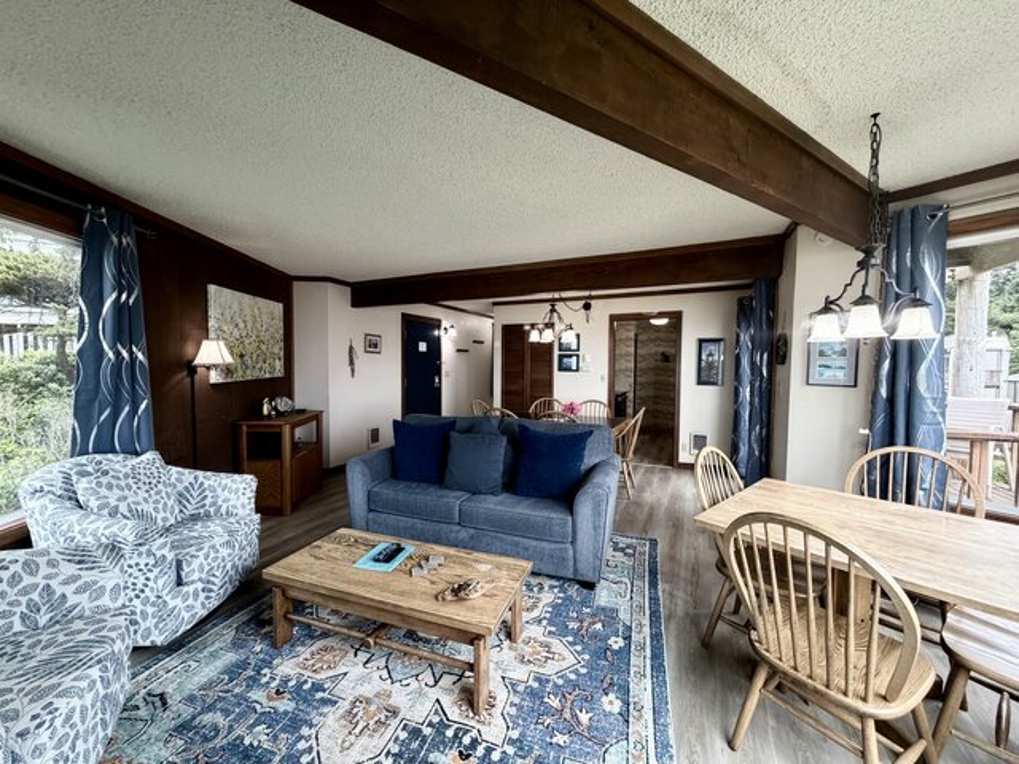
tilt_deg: -2.7
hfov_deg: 102.1
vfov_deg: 85.7
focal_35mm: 14
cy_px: 382
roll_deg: +0.6
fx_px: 412
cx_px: 510
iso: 320
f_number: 2.2
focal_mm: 2.22
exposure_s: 1/120
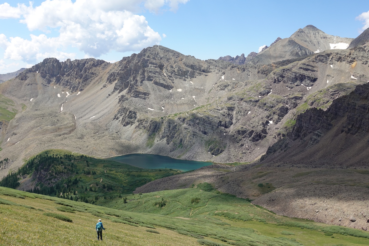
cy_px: 123
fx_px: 400
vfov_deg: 34.2
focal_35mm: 39
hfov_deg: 49.6
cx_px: 184
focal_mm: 14.3
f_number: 5.6
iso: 125
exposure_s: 1/400
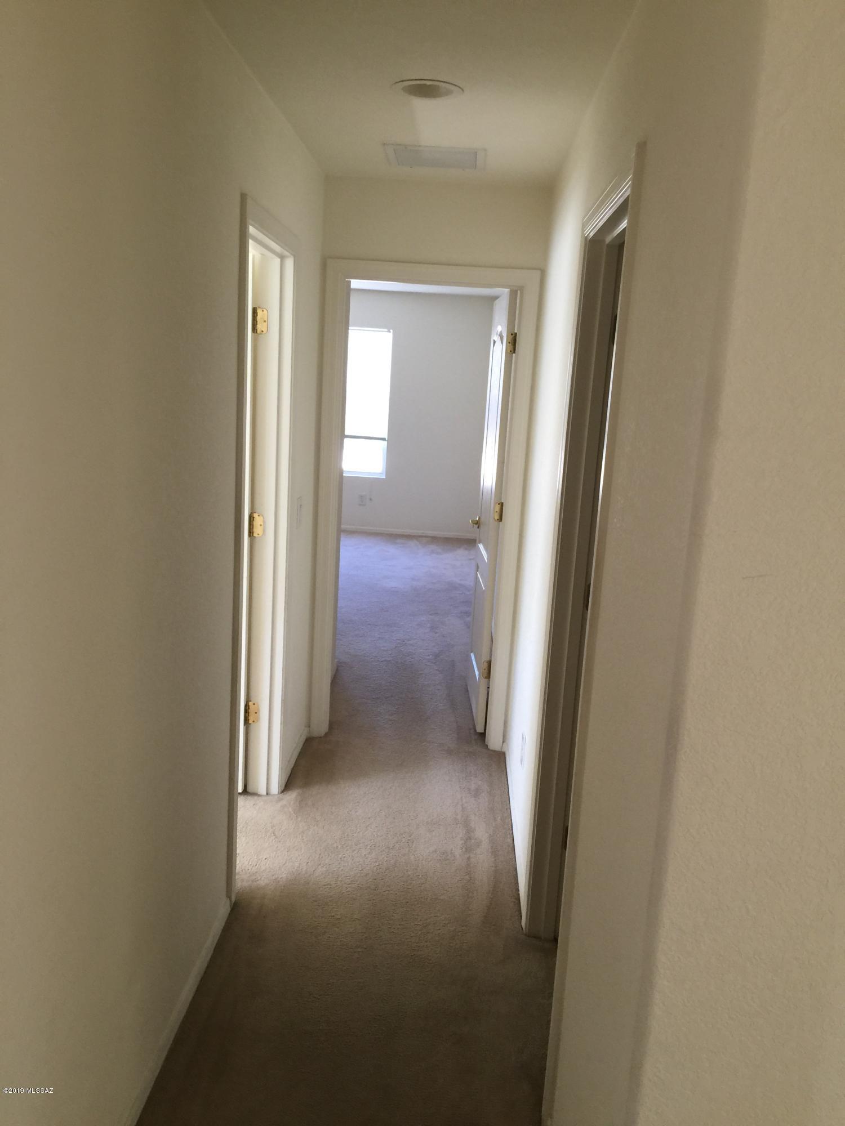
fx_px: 944
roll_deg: -3.8
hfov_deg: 48.2
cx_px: 422
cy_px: 563
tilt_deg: -7.3
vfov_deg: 61.7
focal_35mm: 29
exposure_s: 1/15
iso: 40
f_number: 2.2
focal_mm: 4.15
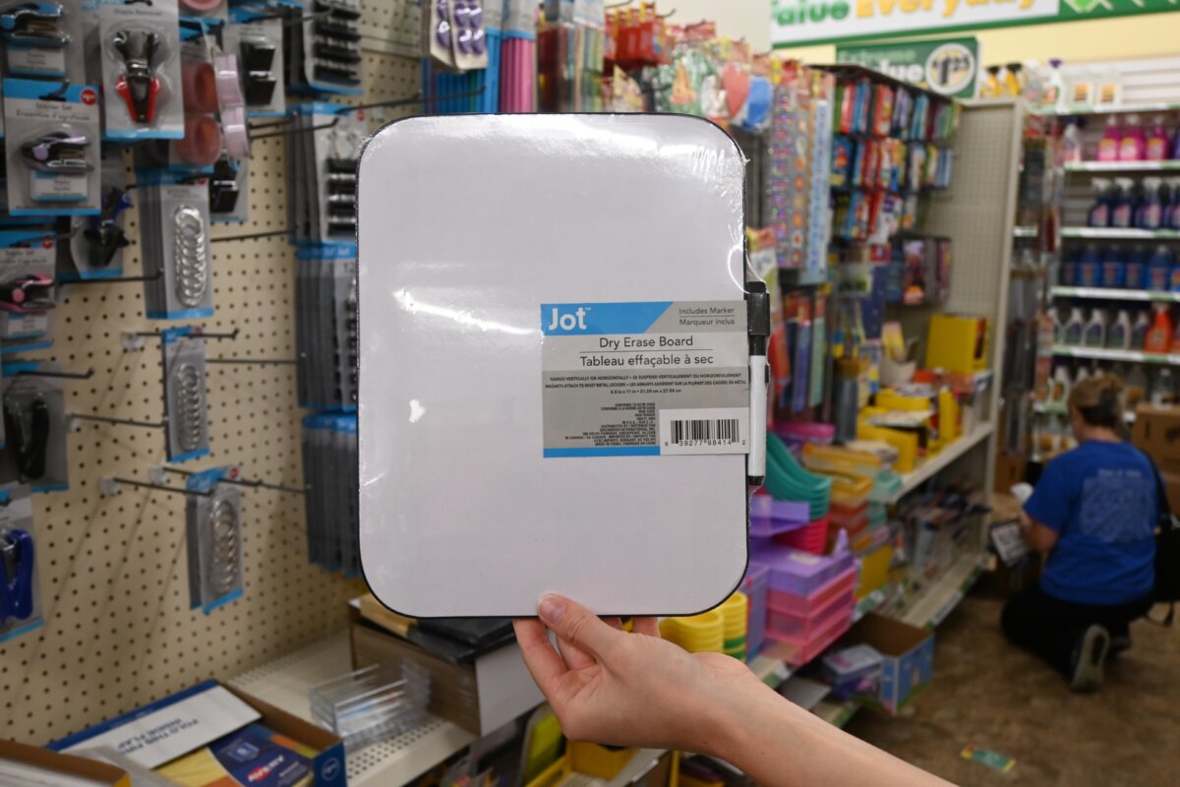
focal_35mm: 30
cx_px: 590
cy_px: 394
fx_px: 983
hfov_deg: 61.9
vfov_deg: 43.6
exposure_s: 1/125
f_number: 3.8
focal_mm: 20
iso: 1000
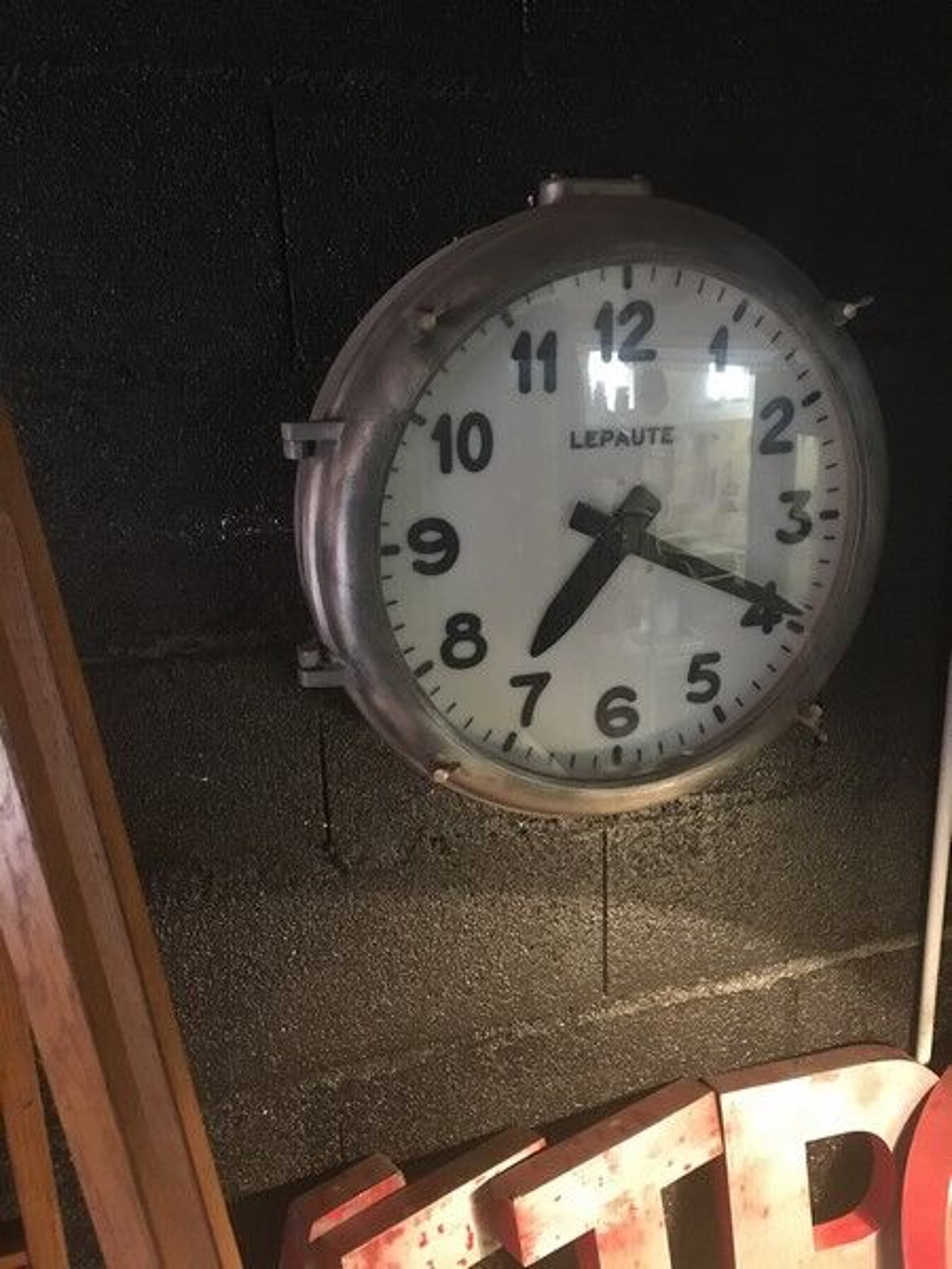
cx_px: 476
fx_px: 1063
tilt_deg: -16.6
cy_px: 634
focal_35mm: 29
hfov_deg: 48.2
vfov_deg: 61.7
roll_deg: +3.1
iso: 320
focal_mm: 4.15
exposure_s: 1/17
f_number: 2.2
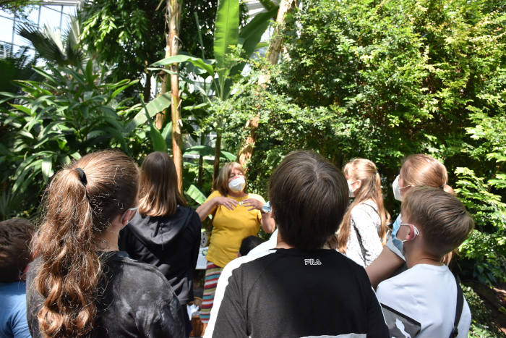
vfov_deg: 47.9
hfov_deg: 67.4
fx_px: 380
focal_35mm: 27
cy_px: 169
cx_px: 253
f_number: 5.6
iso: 800
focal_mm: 18
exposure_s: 1/800
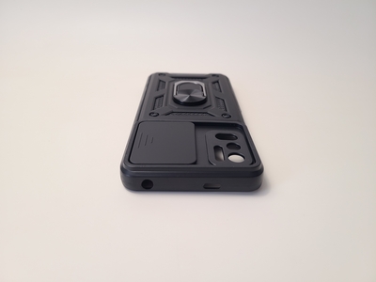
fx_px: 282
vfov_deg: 53.1
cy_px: 141
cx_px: 188
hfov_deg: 67.3
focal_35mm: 26
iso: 50
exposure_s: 1/50
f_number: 1.8
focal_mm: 5.4
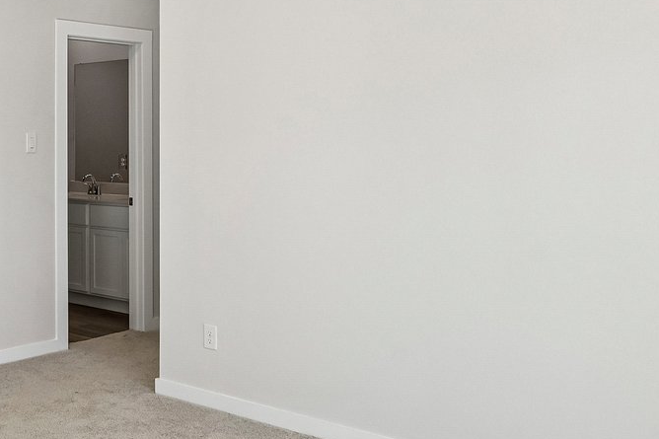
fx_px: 870
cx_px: 46
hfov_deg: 38.2
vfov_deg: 28.1
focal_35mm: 48
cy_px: 138
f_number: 8
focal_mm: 15.5
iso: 400
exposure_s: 1/200
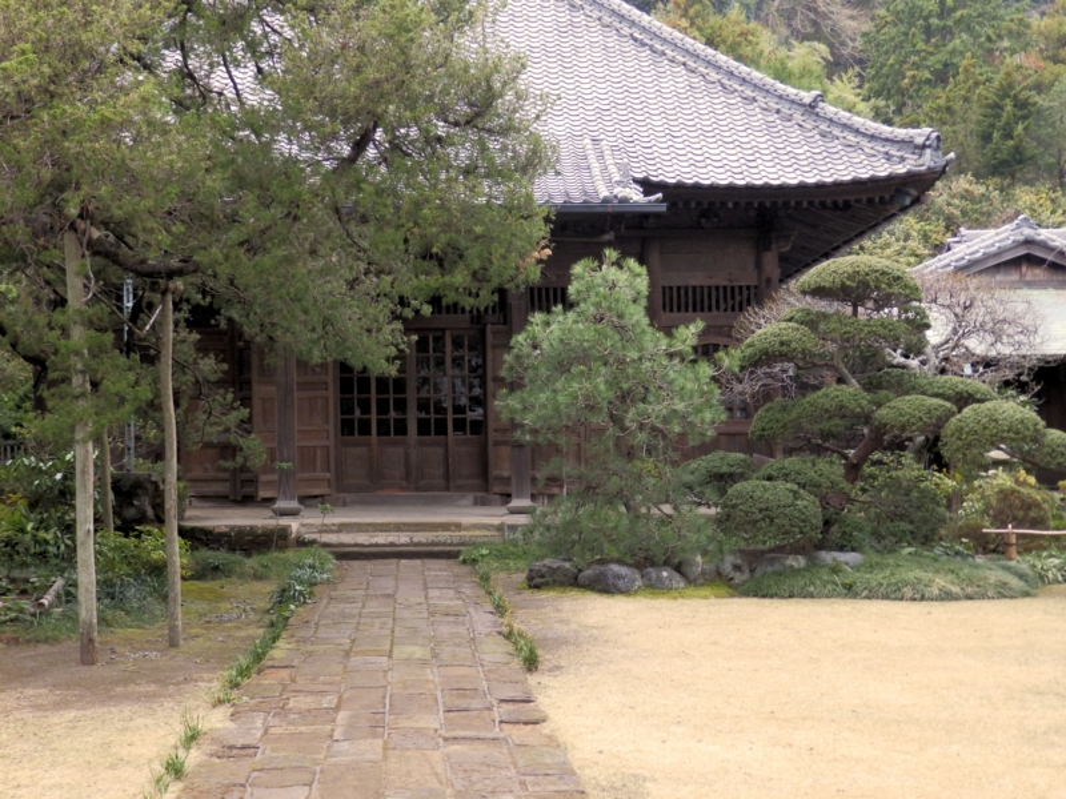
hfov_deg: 41.2
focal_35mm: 46
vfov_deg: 31.5
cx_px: 533
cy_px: 400
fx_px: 1417
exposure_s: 1/40
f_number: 4.2
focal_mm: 8.2
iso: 250
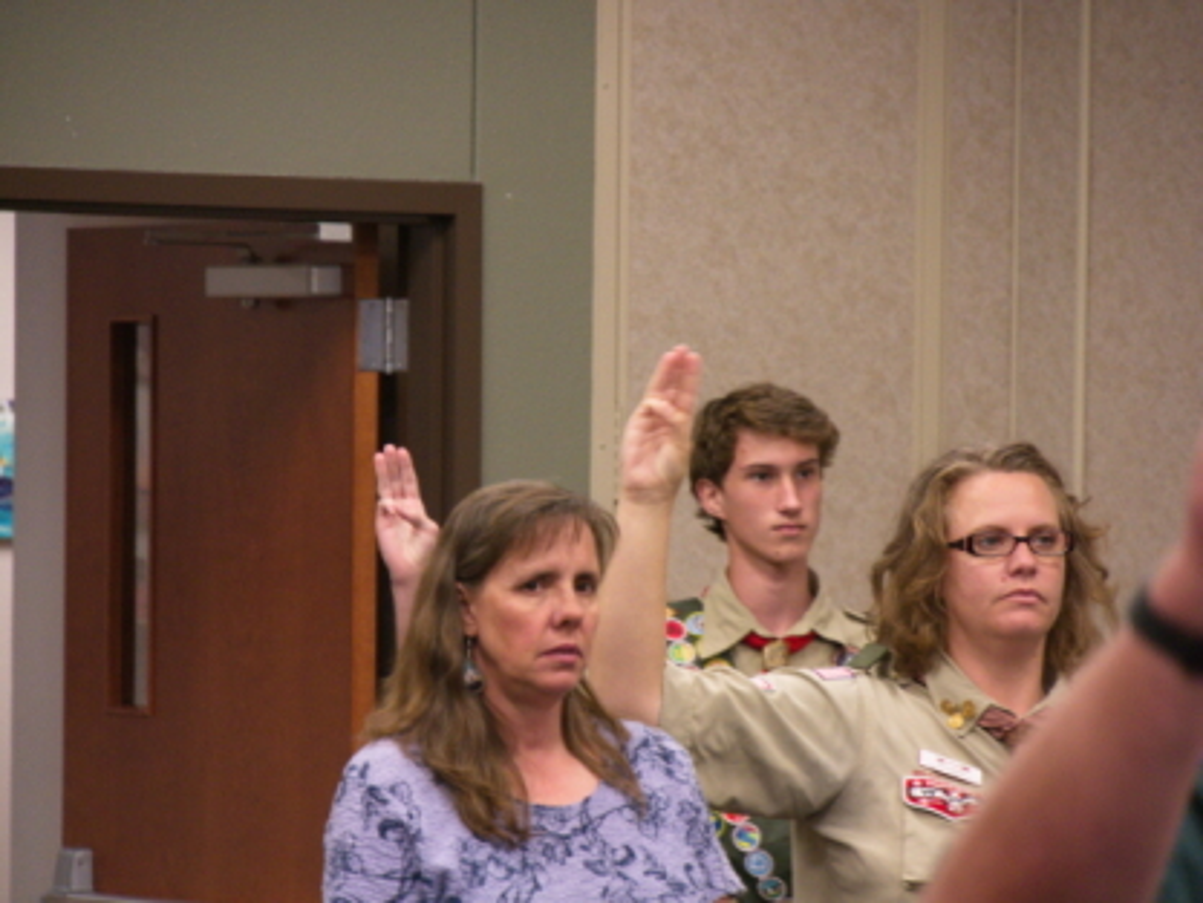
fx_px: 8343
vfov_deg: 6.2
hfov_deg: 8.2
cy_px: 452
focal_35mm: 240
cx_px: 602
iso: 3200
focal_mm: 120
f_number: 5.5
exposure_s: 1/80
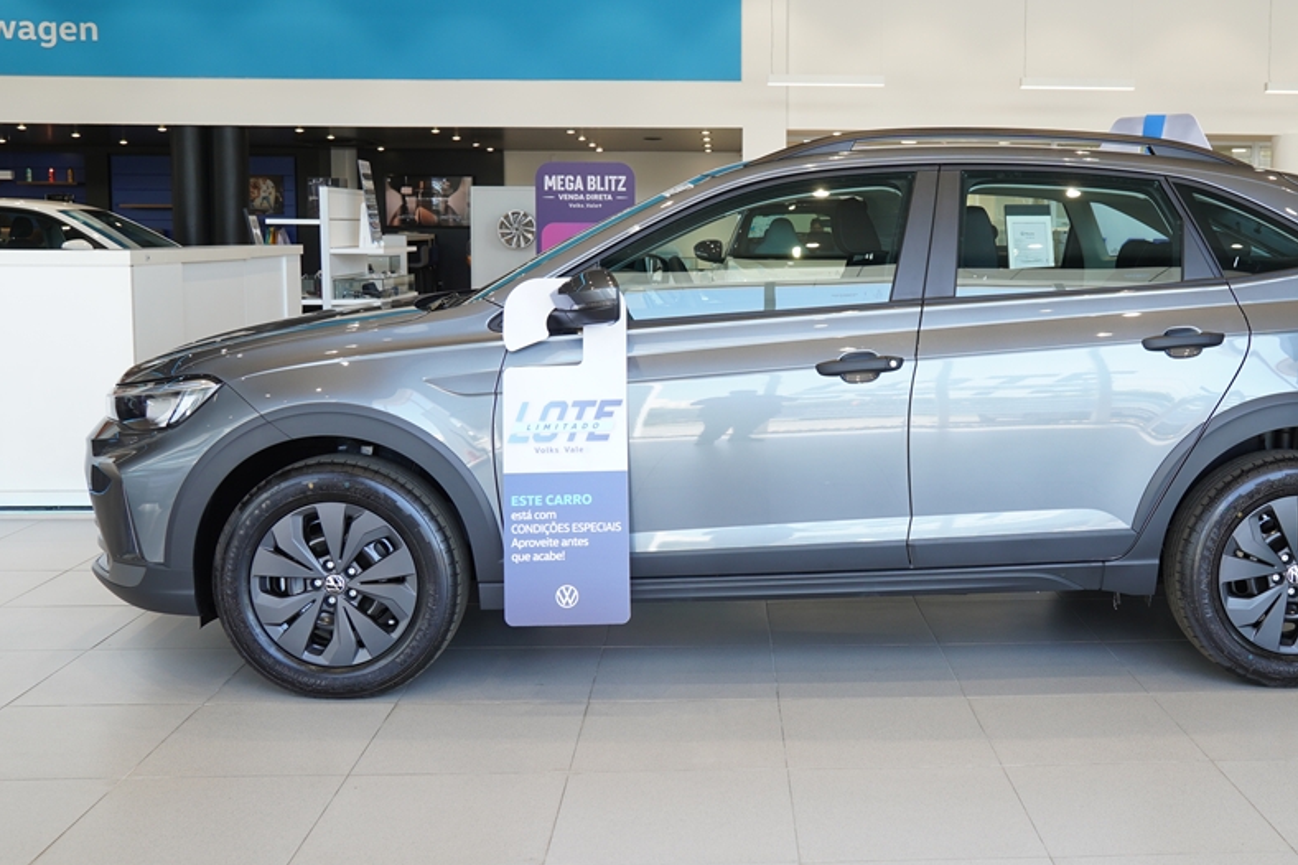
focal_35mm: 39
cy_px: 372
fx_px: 1406
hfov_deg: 49.1
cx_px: 814
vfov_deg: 34.1
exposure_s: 1/60
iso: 160
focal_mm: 20
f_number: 4
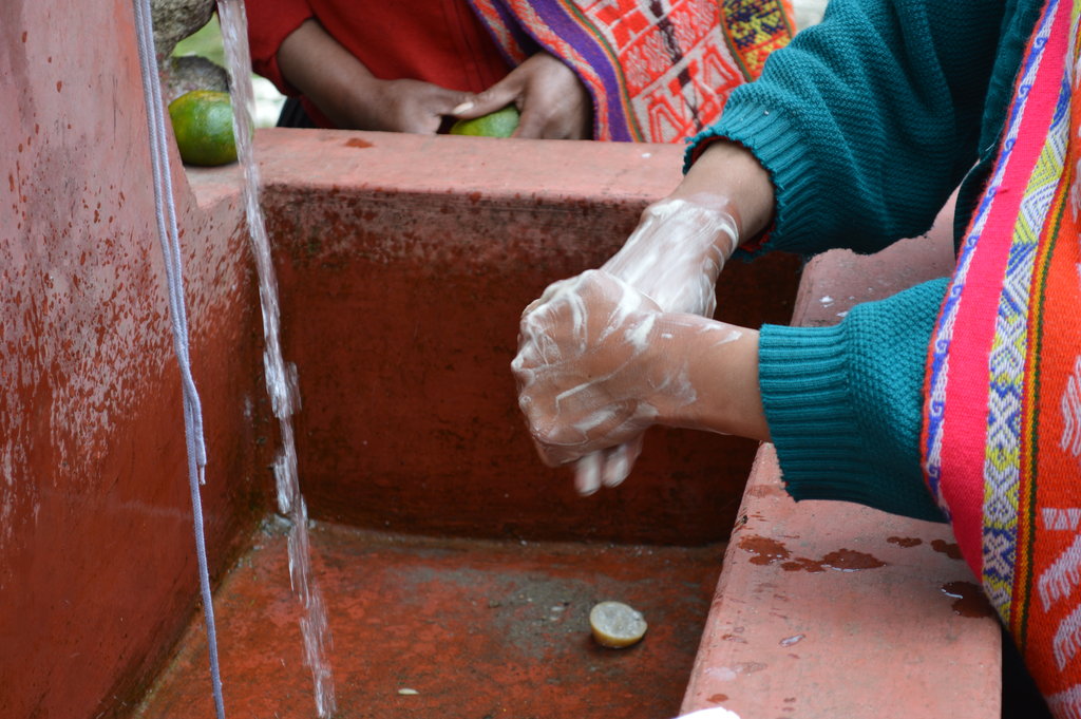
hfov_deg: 24.6
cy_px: 360
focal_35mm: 82
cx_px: 540
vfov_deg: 16.5
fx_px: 2475
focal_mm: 55
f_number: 5.6
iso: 100
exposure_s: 1/100
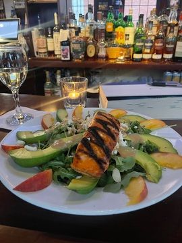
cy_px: 122
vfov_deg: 67.3
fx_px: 182
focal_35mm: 26
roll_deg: +0.5
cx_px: 91
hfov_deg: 53.1
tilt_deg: -23.1
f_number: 1.6
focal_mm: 4.2
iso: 800
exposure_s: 1/30
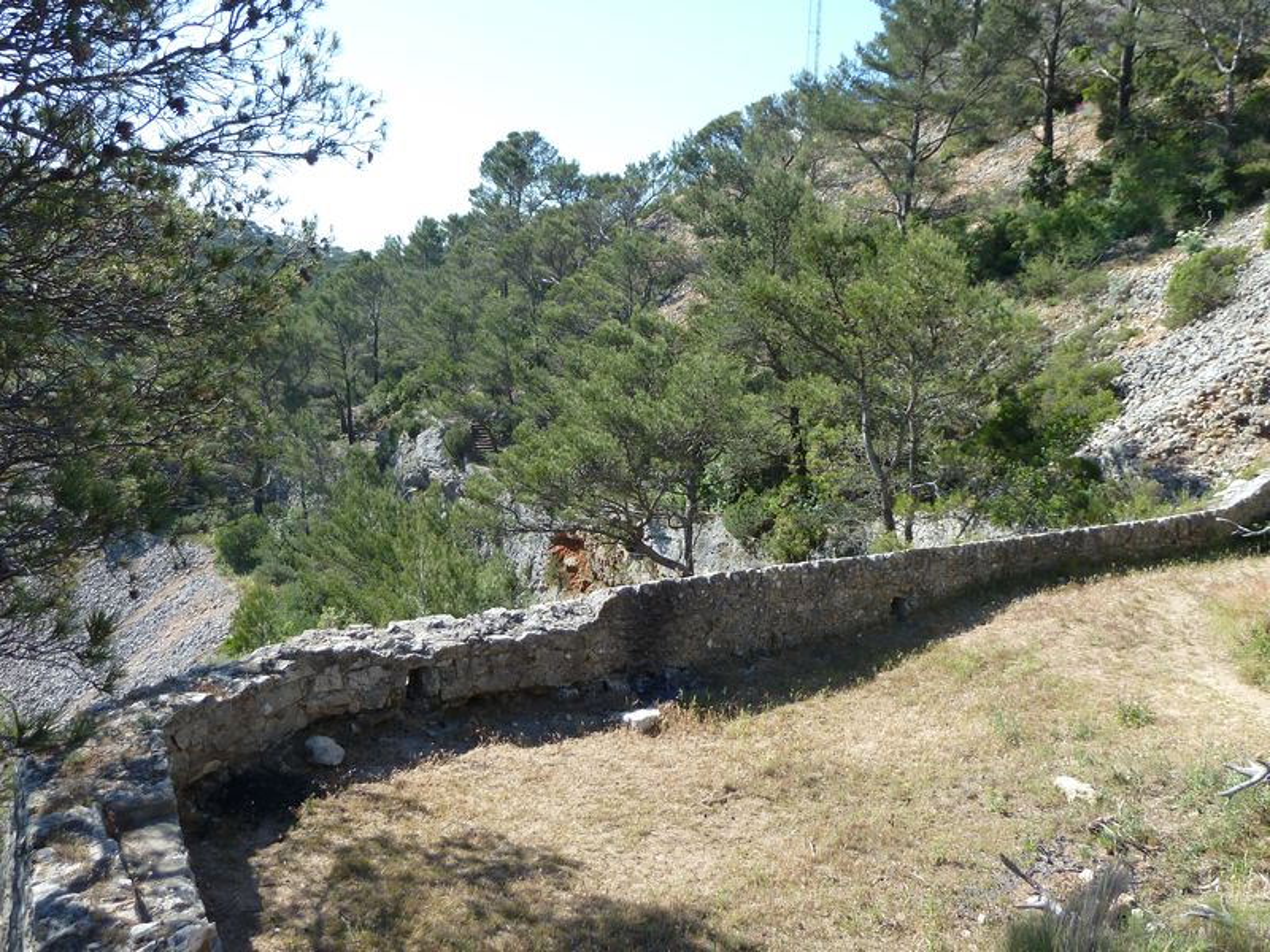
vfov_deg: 48.2
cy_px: 476
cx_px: 635
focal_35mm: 29
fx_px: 1064
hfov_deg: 61.7
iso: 80
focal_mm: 4.7
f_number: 4
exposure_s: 1/320
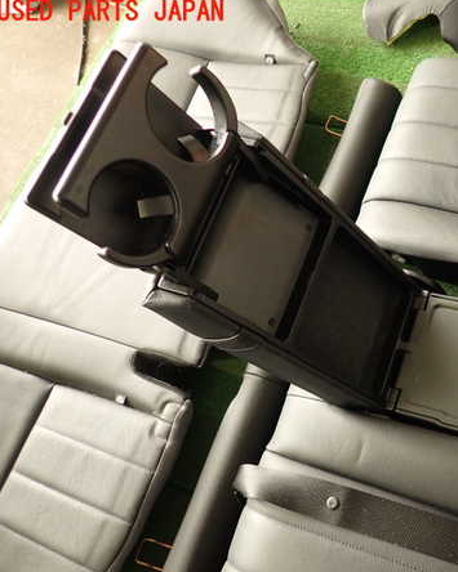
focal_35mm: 33
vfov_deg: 54.2
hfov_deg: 42.2
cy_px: 286
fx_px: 559
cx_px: 377
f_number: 2
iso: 200
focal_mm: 4.5
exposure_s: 1/40
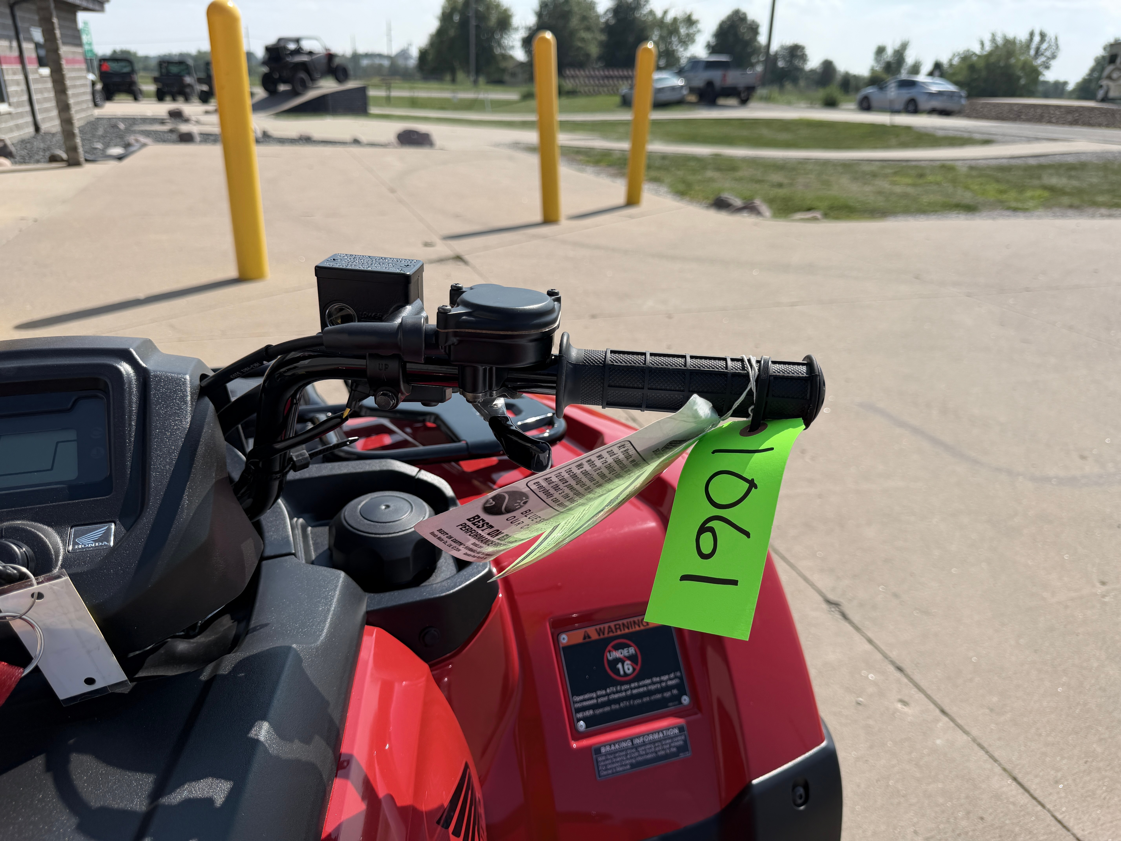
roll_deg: -1.8
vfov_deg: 56.8
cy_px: 420
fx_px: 777
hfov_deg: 71.6
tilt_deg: -24.0
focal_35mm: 24
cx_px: 560
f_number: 1.78
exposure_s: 1/4673
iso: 80
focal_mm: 6.76
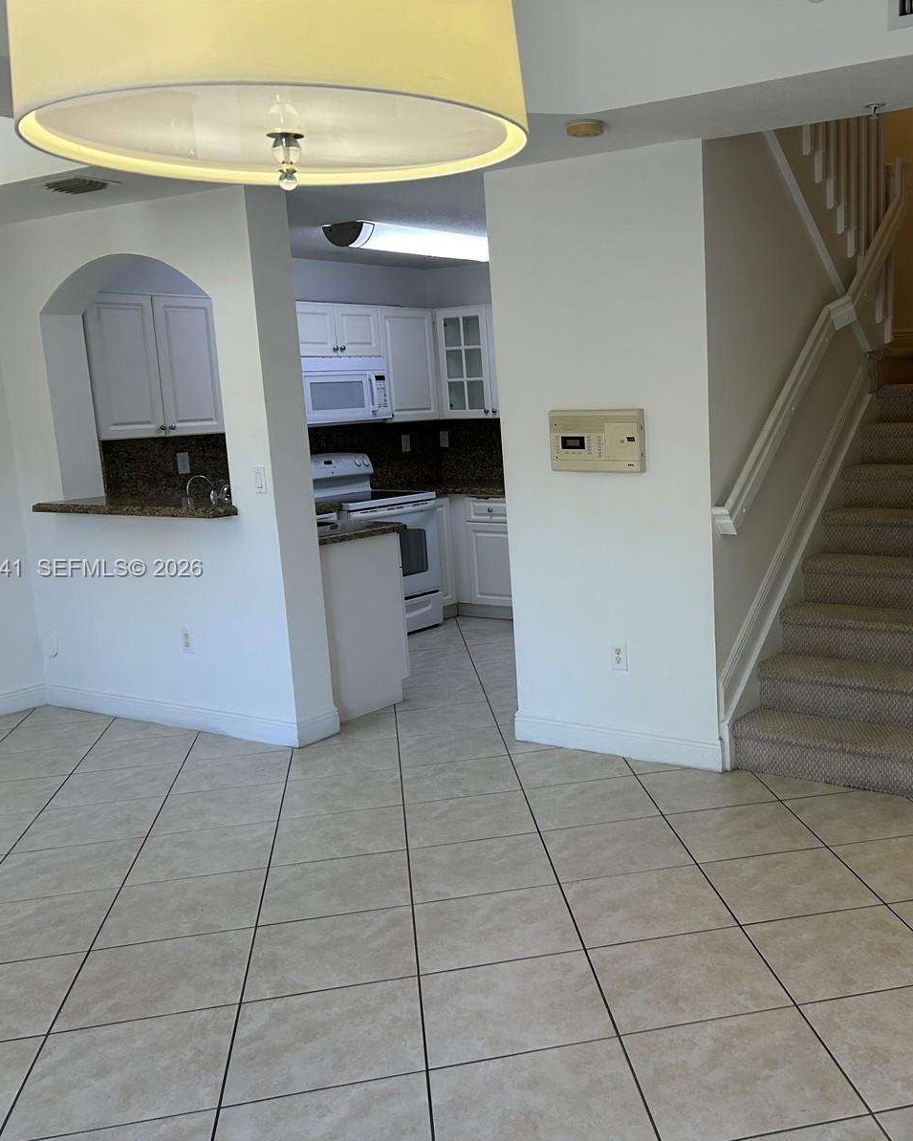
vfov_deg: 52.8
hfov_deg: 42.2
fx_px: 1149
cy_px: 570
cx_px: 669
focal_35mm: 34
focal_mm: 5.7
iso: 80
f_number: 1.5
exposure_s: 1/120
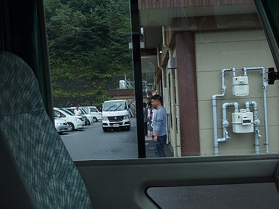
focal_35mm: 42
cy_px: 104
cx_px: 140
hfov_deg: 44.8
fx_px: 339
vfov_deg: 34.4
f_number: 2.8
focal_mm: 7.5
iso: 100
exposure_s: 1/500
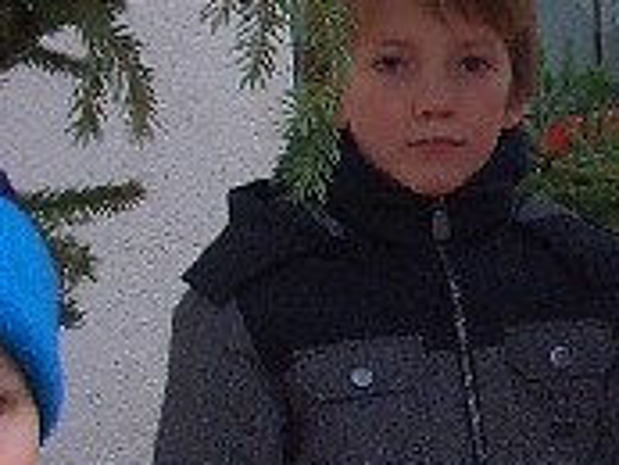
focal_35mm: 162
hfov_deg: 11.8
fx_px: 2899
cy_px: 558
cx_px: 848
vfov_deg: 9.1
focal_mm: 5.8
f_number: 2.6
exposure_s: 1/80
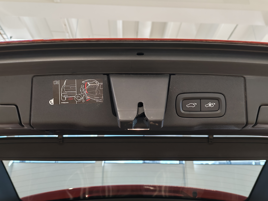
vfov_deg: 44.2
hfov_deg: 56.8
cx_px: 134
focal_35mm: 32
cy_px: 100
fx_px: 248
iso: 403
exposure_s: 1/100
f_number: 1.9
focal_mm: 6.12
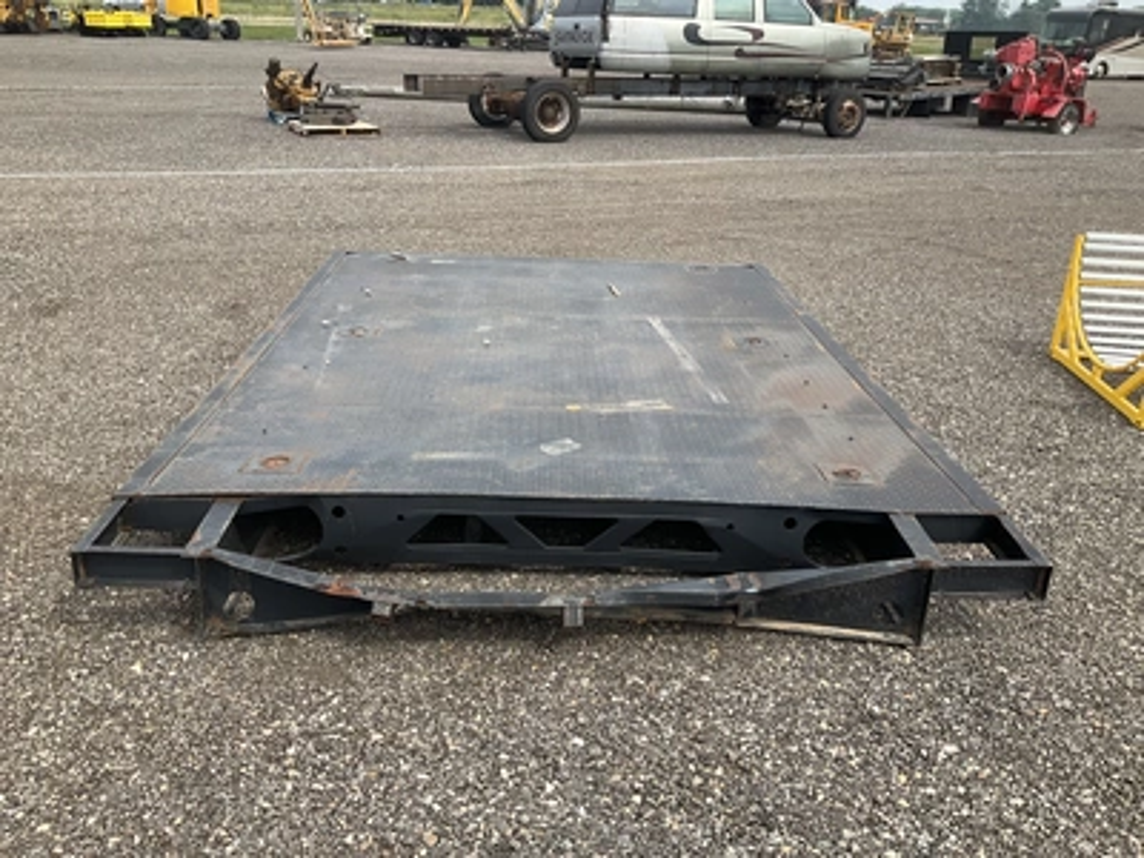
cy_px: 429
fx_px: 958
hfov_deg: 61.7
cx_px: 572
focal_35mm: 29
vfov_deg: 48.2
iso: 25
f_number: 1.8
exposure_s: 1/1076
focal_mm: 3
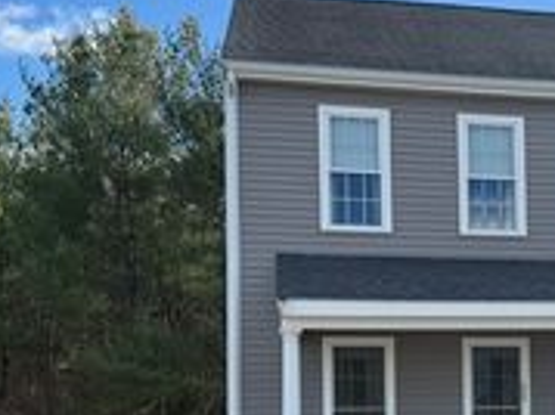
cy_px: 382
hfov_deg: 27.5
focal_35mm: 67
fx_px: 1073
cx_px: 536
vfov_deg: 21.4
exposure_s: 1/3145
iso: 100
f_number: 1.78
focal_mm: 6.76
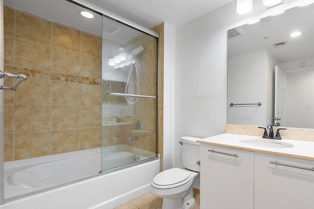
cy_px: 112
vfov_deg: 67.3
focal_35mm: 18
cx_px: 188
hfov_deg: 88.9
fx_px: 157
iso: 320
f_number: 7.1
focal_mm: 10
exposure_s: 1/125
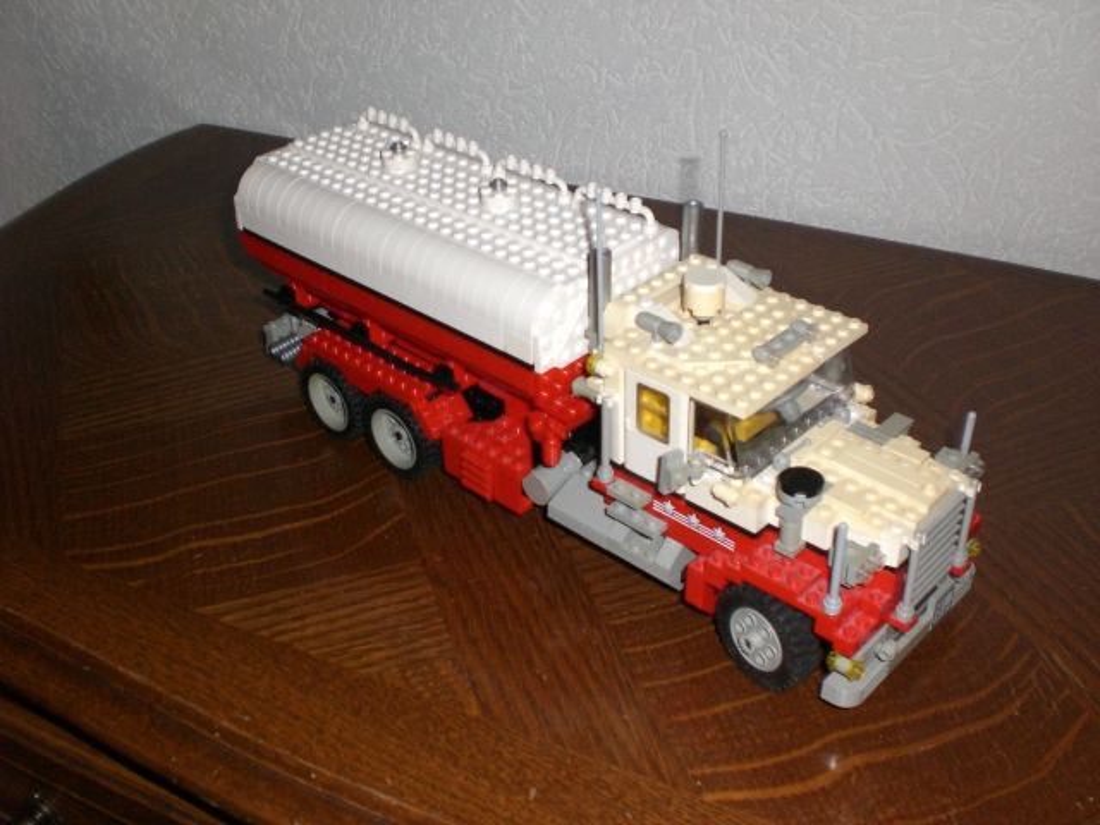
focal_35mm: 38
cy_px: 412
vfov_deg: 37.7
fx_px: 1208
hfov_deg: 49.0
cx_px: 550
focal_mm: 6.3
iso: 200
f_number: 3.1
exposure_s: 1/60
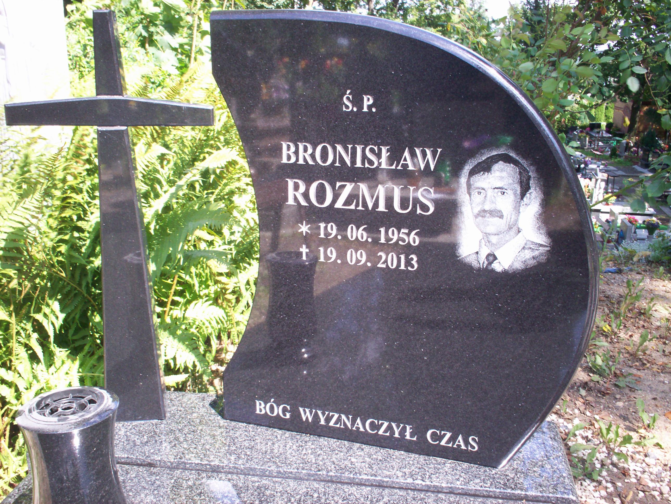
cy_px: 252
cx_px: 336
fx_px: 698
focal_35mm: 36
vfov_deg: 39.7
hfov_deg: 51.4
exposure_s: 1/69.6
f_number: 4.5
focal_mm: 6
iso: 100
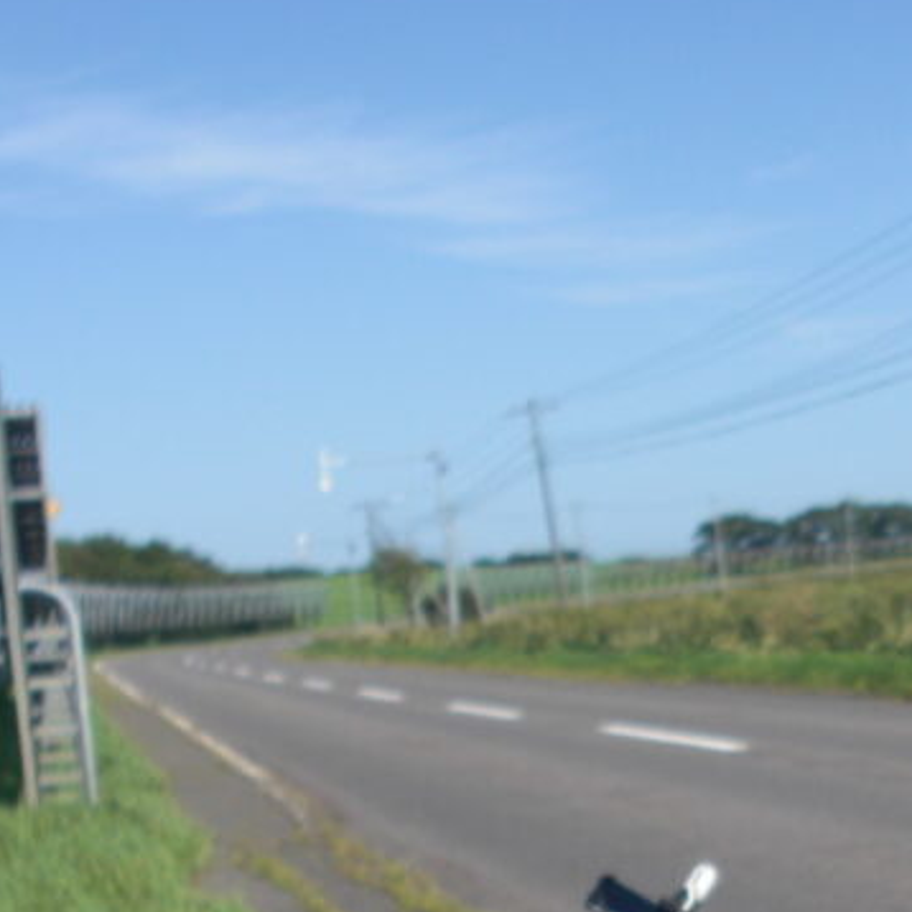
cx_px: 772
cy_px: 920
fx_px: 2712
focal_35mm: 91
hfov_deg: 18.8
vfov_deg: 18.6
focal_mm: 6.3
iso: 50
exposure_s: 1/1000
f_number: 2.8
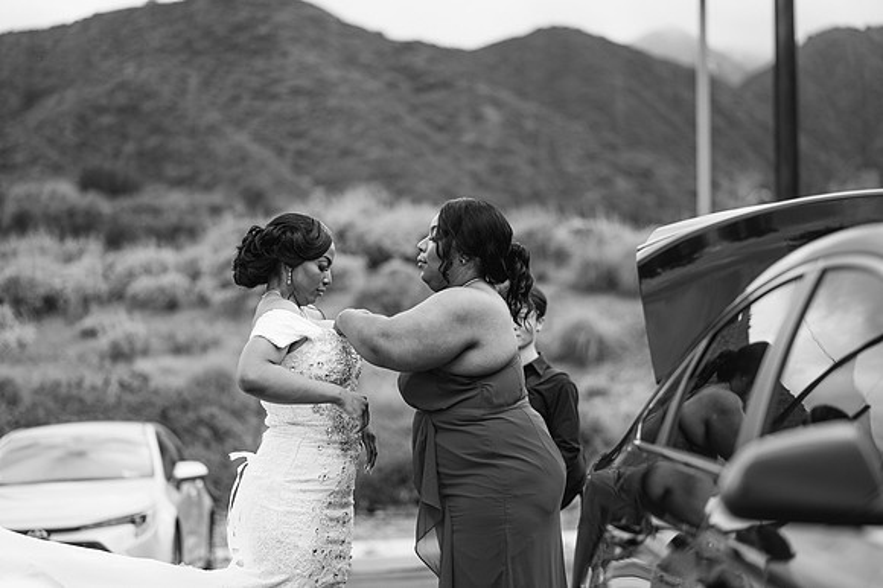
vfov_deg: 16.1
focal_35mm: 85
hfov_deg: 23.9
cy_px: 294
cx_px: 442
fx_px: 2084
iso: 100
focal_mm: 85
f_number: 2
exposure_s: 1/1250
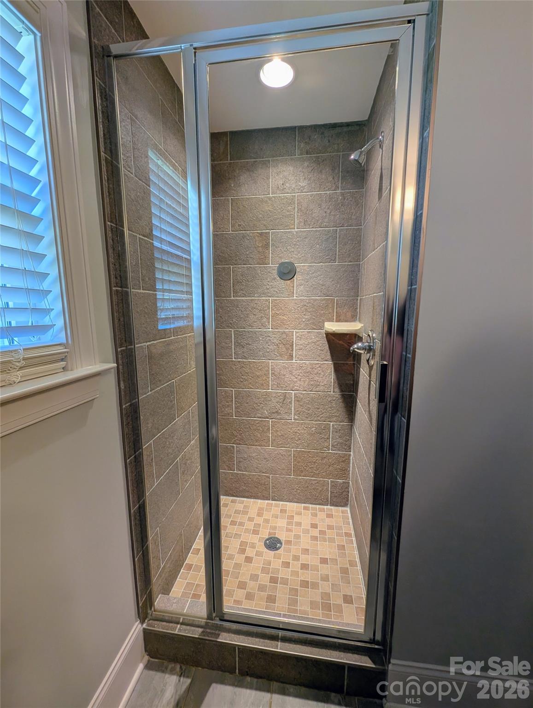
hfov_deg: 90.1
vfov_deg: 106.1
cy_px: 354
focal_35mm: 13
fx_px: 266
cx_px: 266
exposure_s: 1/30
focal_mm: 1.95
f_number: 2.2
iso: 49
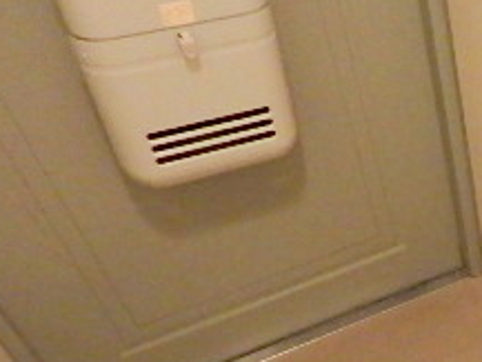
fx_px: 864
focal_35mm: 62
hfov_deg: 26.0
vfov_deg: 21.1
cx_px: 649
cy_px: 495
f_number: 3.5
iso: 800
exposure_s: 1/30
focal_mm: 3.7
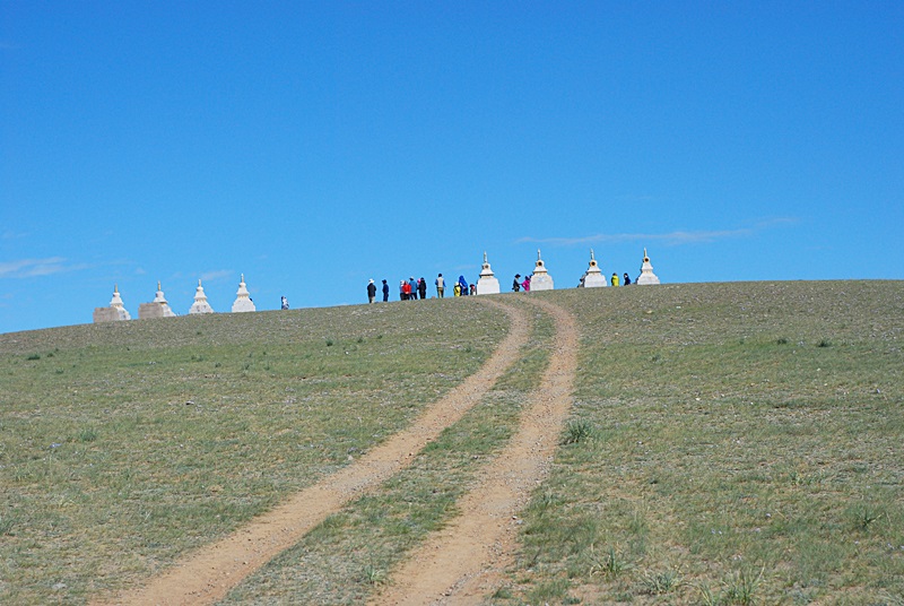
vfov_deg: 18.2
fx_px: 1886
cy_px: 303
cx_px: 452
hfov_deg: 27.0
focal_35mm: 75
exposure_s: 1/3200
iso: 400
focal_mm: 50
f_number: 5.6
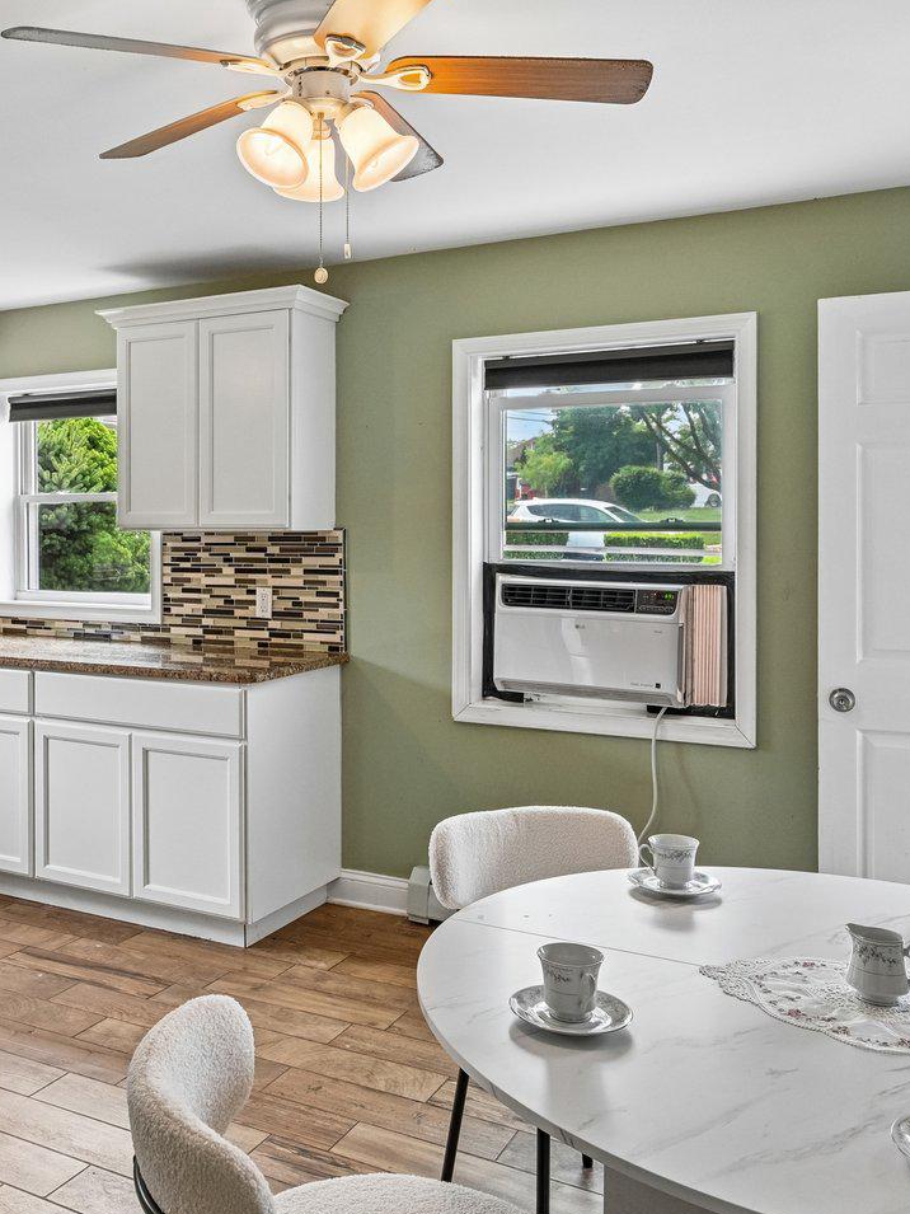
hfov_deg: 42.1
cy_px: 532
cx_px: 275
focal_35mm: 33
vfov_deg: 55.2
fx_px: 1157
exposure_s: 1/80
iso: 800
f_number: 8
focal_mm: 16
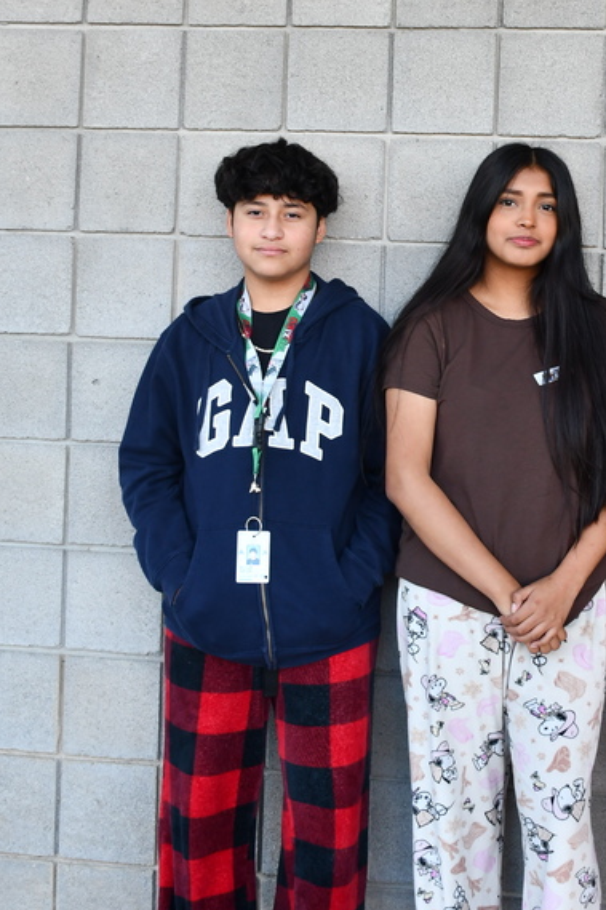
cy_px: 294
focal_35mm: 54
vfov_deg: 36.5
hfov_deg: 24.6
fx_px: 1364
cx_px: 495
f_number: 4.5
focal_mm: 20
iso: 400
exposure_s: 1/250
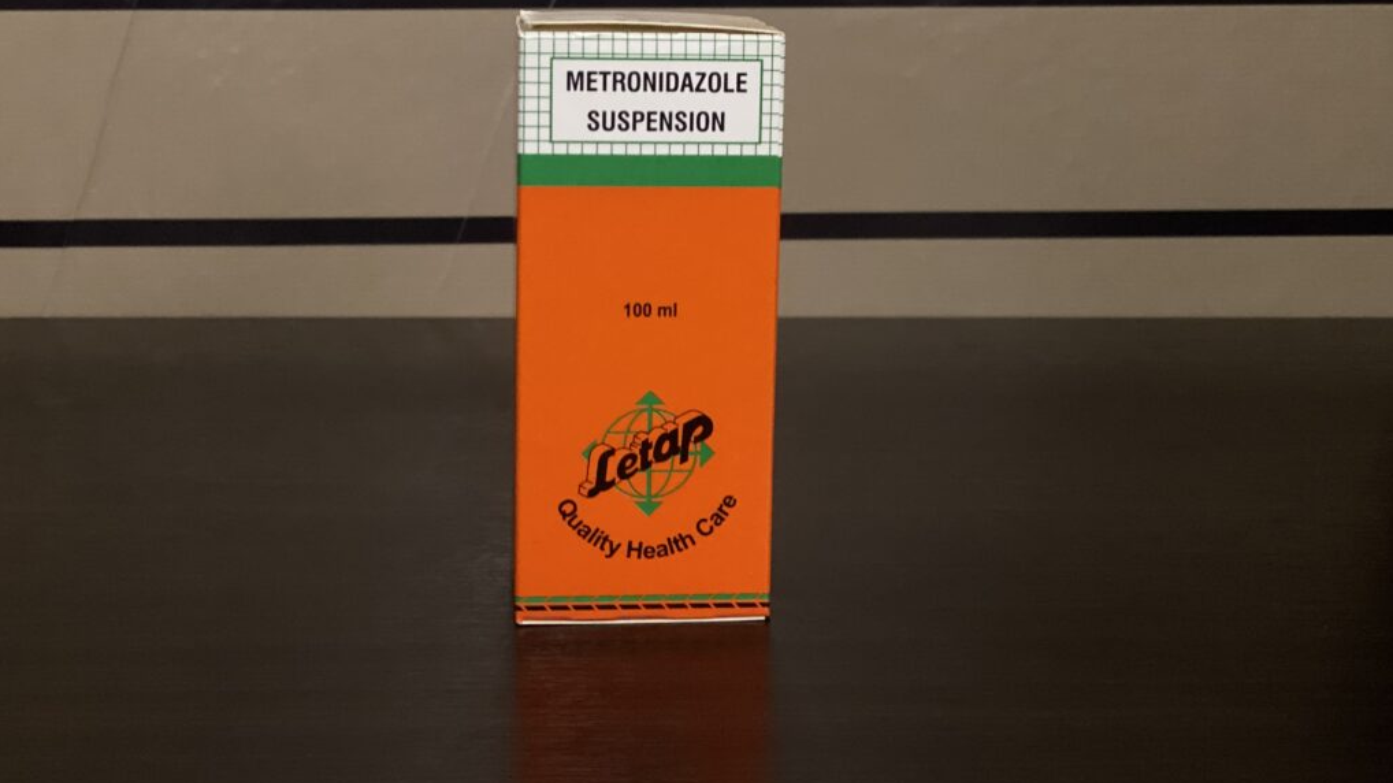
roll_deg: +1.2
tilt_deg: -8.9
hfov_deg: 36.6
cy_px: 277
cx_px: 698
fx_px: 2105
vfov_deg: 21.0
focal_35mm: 57
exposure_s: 1/40
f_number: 2
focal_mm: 6
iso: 250
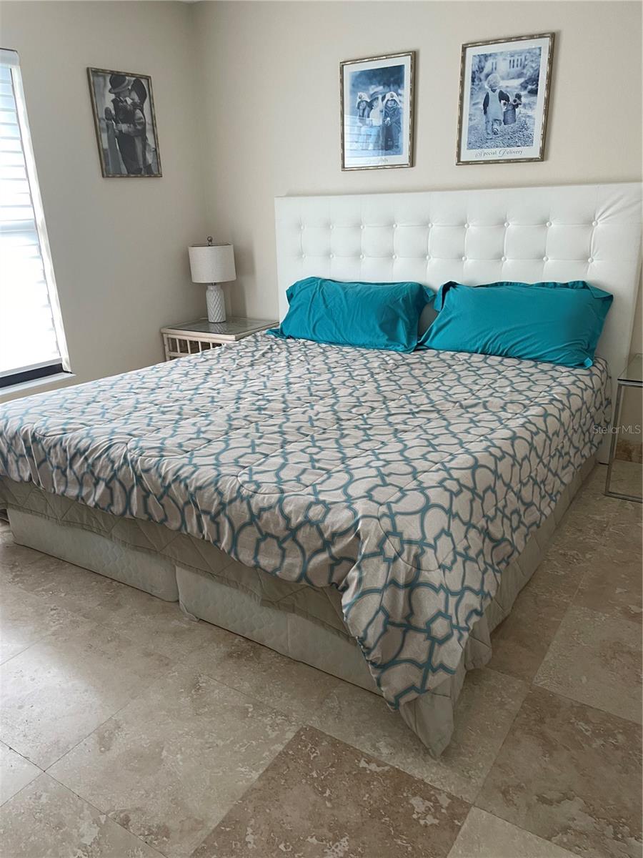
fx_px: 644
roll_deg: +1.6
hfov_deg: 53.1
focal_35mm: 26
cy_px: 429
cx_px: 322
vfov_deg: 67.3
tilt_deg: -18.6
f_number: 1.6
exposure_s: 1/60
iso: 125
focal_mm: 4.2
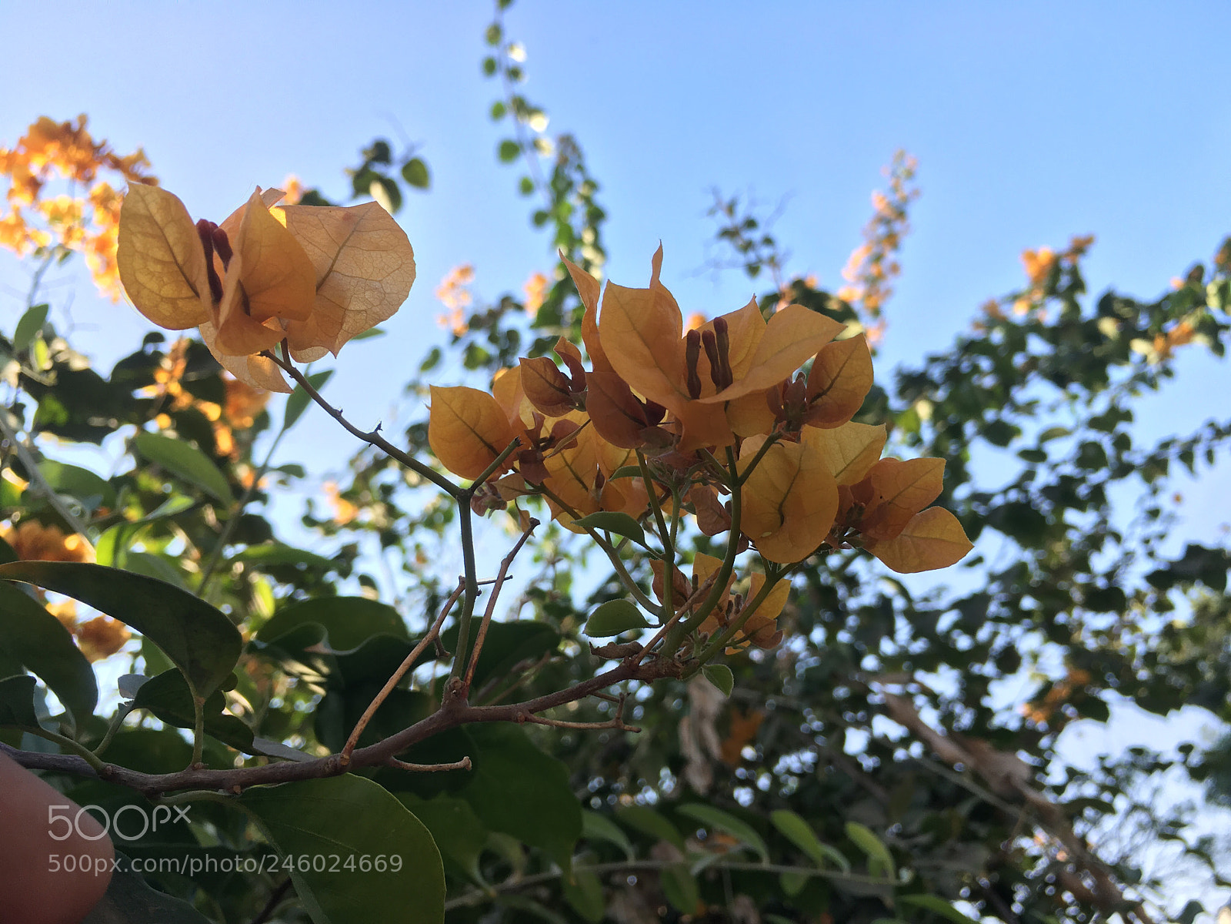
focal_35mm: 29
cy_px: 462
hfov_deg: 61.7
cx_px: 616
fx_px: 1031
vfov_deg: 48.2
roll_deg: +29.0
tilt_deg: +41.2
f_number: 2.2
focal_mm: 4.15
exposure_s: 1/371
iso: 25
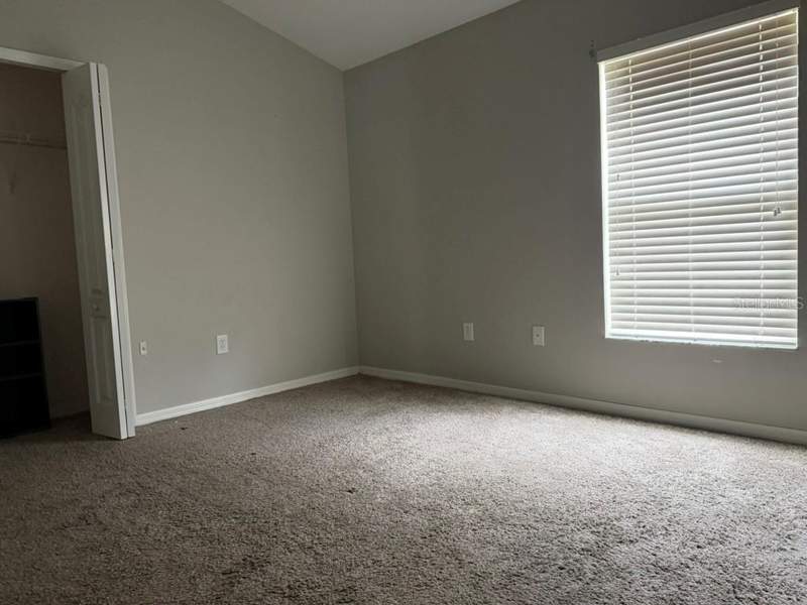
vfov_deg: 56.8
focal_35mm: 24
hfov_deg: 71.6
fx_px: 560
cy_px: 302
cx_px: 404
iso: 320
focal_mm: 6.76
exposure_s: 1/60
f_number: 1.78
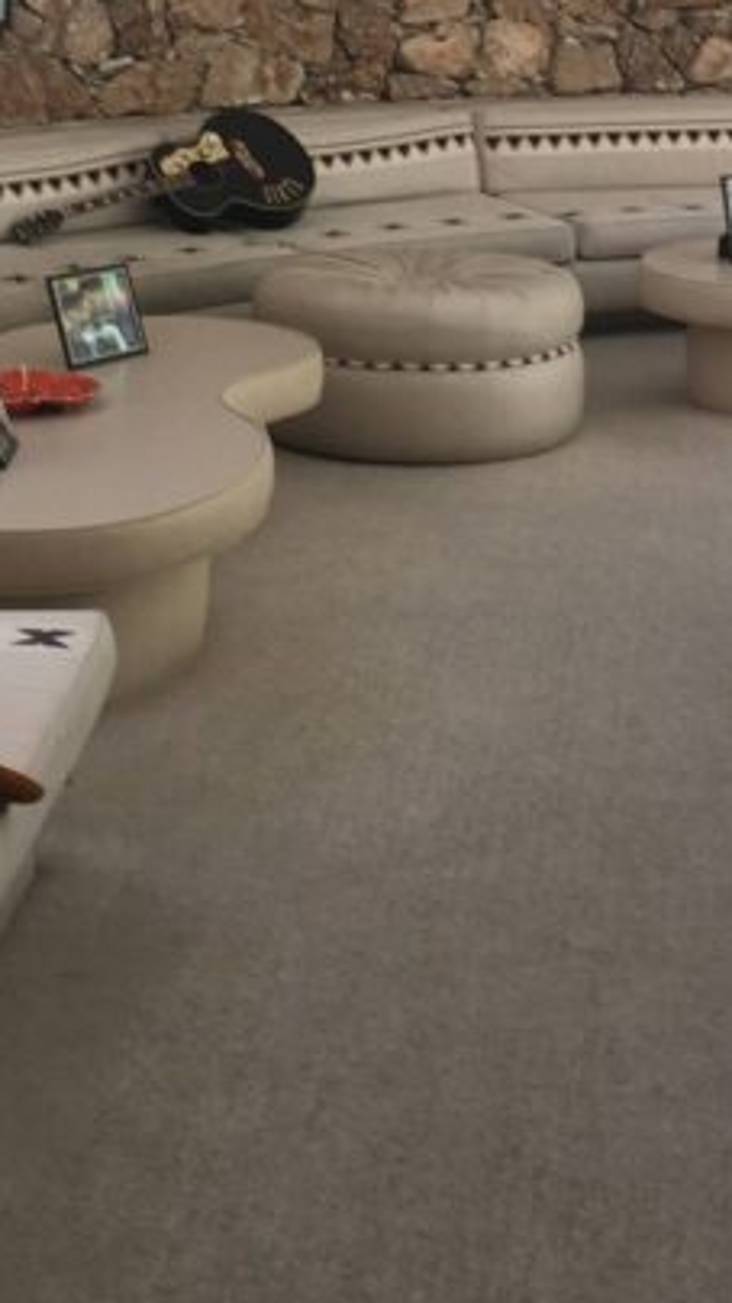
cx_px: 506
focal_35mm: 80
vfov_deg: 25.9
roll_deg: +0.3
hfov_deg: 15.1
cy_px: 203
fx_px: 2763
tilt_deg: -8.5
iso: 25
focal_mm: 4.15
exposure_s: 1/60
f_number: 2.2
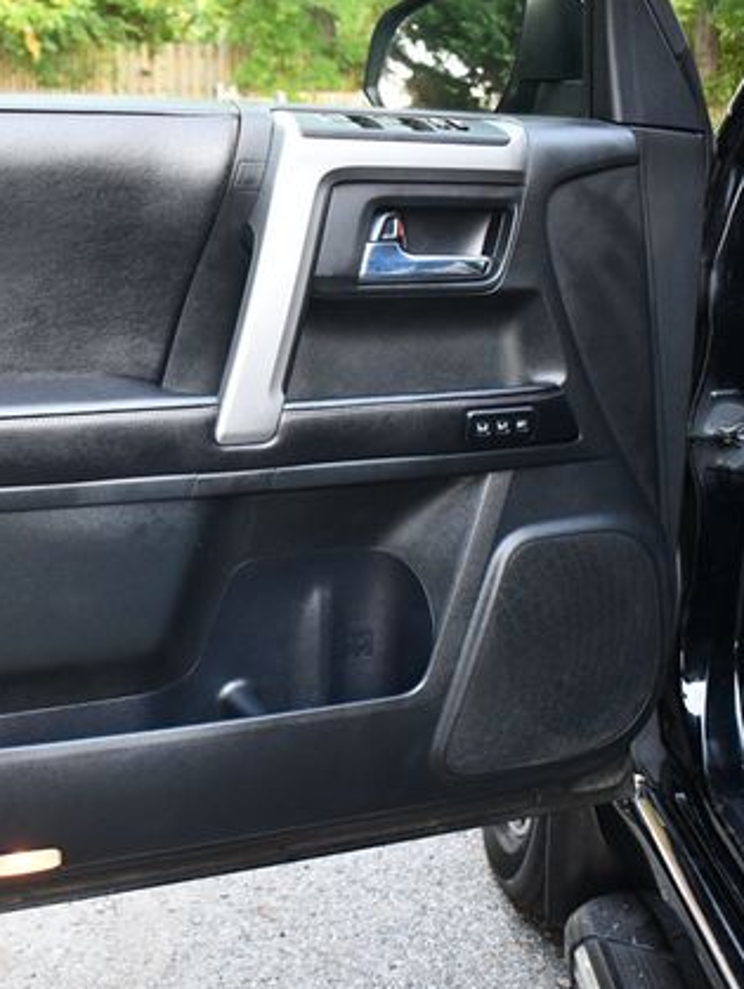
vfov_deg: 42.9
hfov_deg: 32.3
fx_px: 1259
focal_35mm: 44
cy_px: 498
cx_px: 182
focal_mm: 20
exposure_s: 1/100
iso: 3200
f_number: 3.8
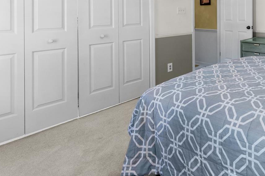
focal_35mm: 28
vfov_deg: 42.8
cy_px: 20
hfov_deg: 56.6
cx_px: 238
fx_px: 206
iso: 100
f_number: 7.1
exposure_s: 2
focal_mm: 10
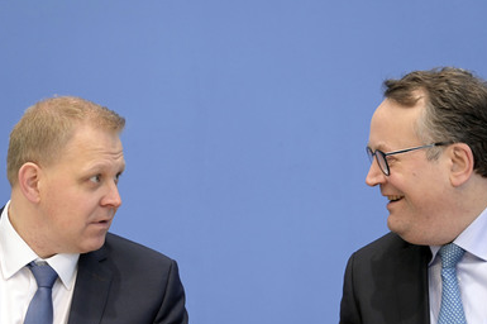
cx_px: 242
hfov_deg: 17.5
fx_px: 1581
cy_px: 167
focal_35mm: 117
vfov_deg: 11.7
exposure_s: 1/320
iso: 3200
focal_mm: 100
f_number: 5.3
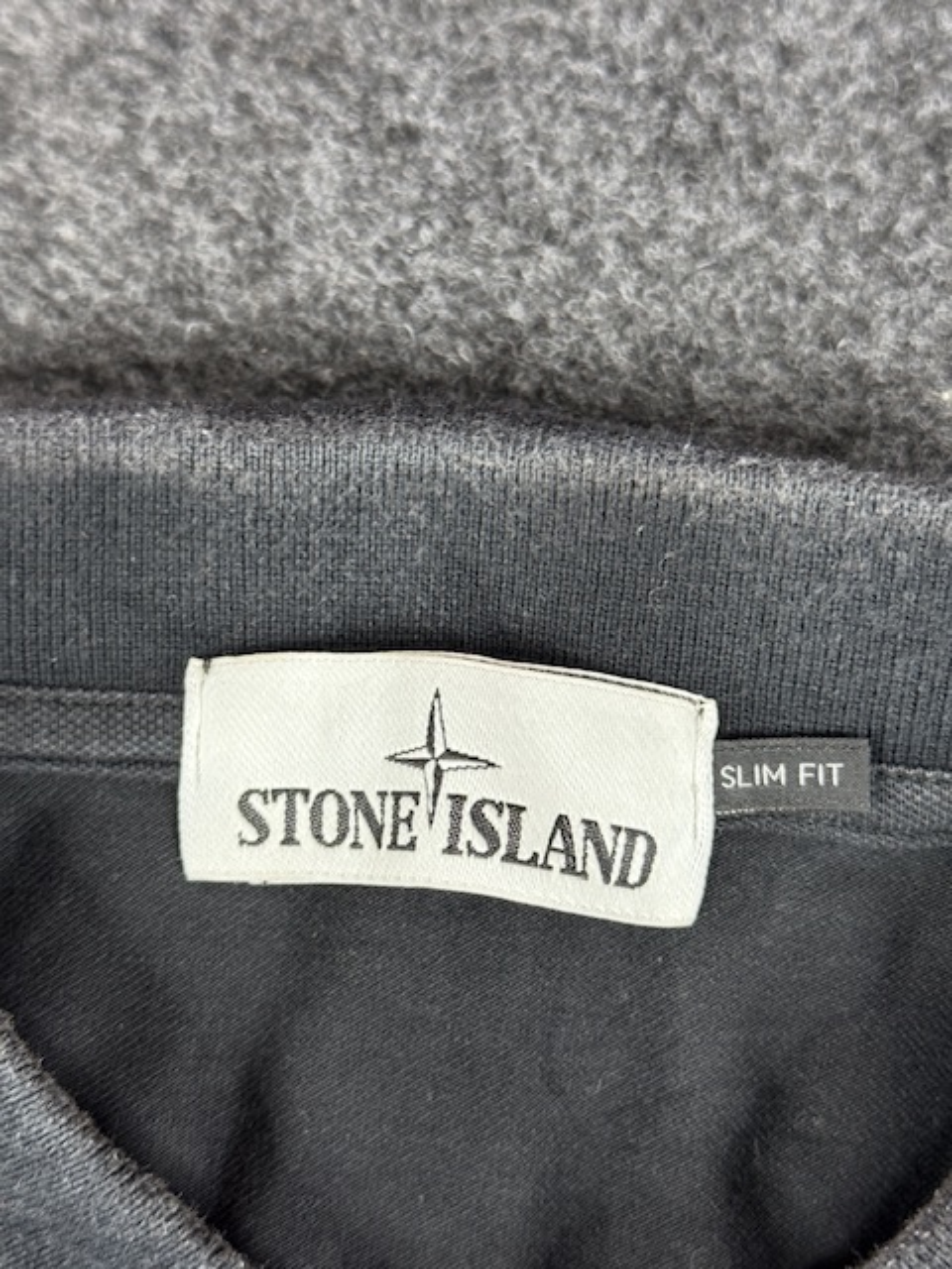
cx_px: 476
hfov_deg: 30.3
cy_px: 634
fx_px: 1760
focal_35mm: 48
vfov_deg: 39.7
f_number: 1.78
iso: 160
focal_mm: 6.76
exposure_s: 1/50
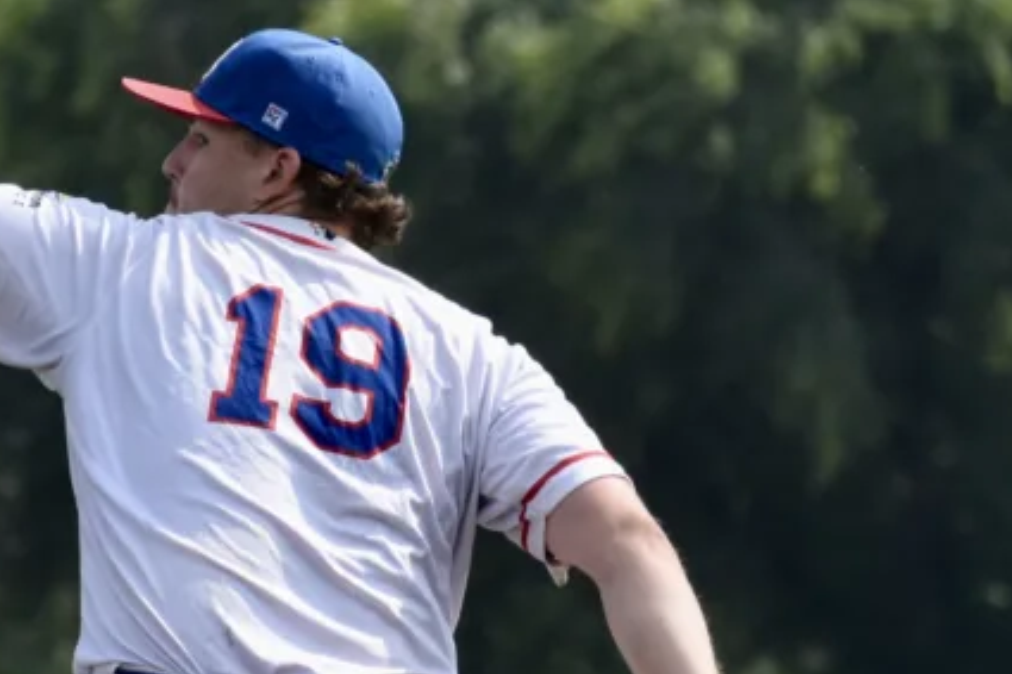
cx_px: 45
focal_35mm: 738
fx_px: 20737
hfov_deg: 2.8
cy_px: 680
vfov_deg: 1.9
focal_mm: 190
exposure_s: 1/1600
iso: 400
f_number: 7.1
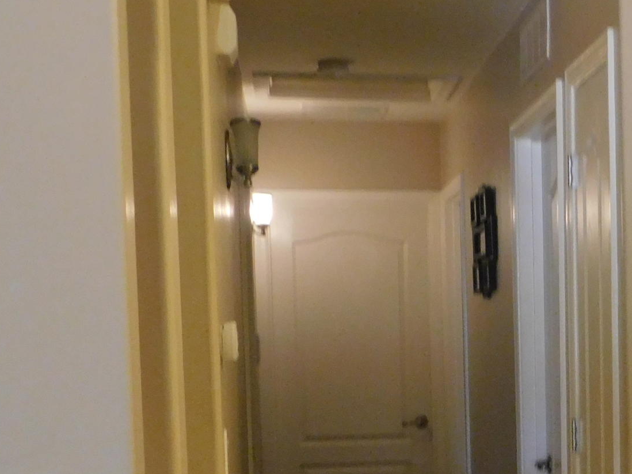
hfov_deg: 22.7
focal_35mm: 82
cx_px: 662
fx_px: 1497
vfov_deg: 17.6
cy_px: 457
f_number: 3.2
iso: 400
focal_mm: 5.3
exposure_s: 1/20
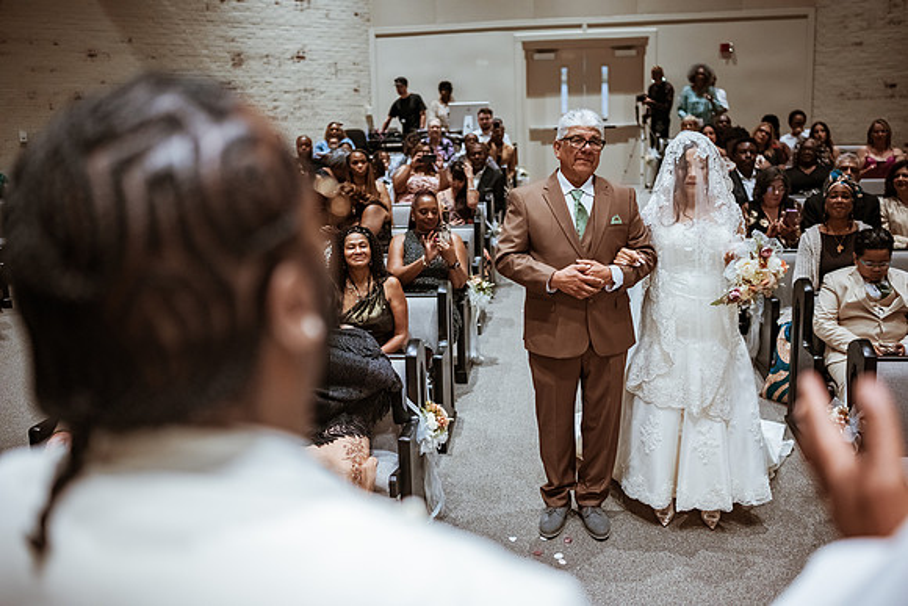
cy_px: 303
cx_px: 454
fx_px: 883
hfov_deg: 54.4
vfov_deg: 37.9
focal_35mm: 35
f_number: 1.8
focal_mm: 35
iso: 1250
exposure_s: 1/500
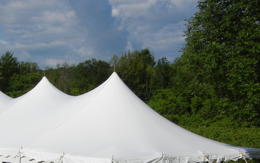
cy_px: 163
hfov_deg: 27.0
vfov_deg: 16.8
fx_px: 539
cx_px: 83
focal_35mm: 76
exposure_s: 1/1014
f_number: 7
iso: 160
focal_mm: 5.4
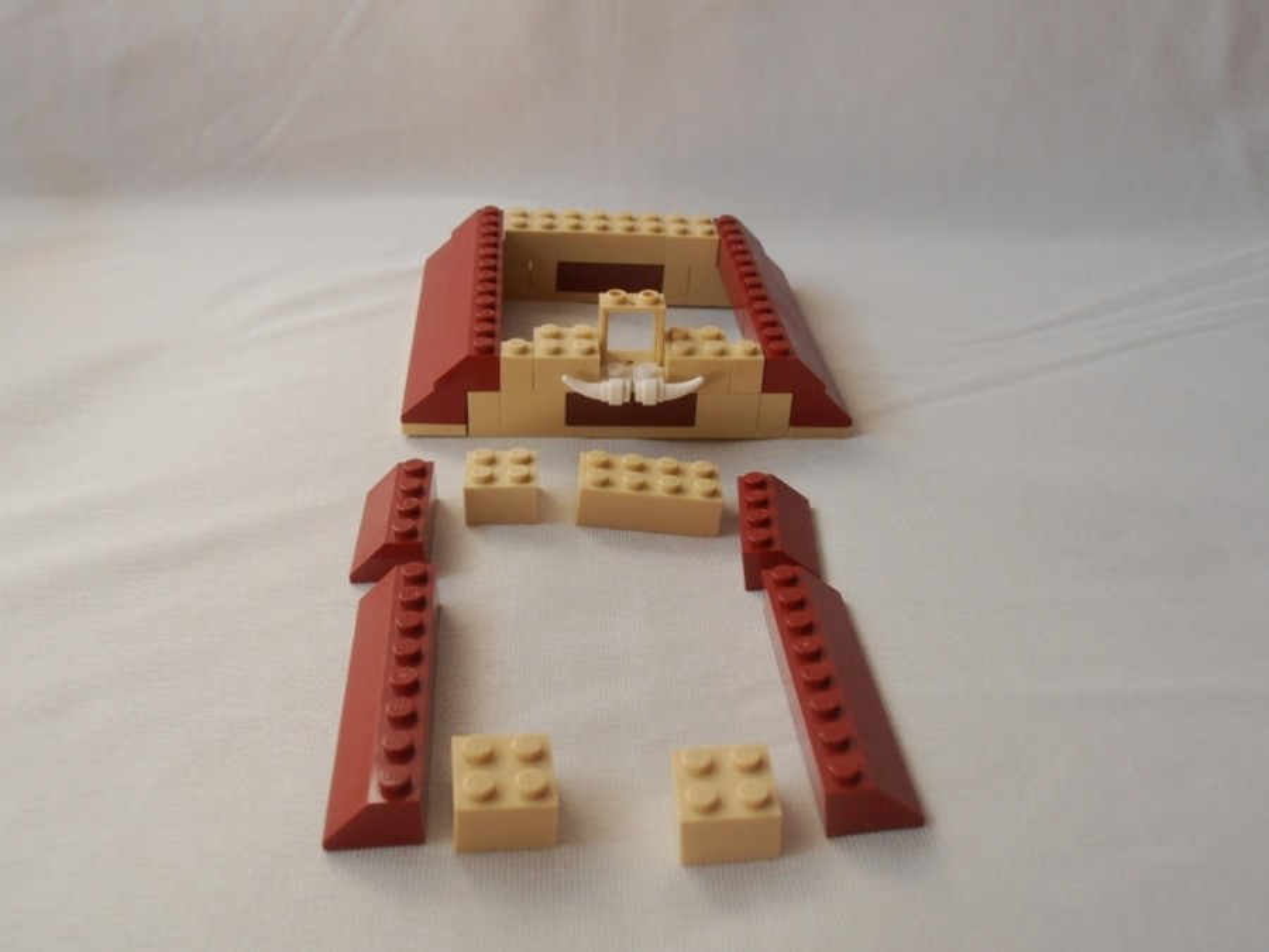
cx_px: 634
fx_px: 1356
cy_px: 476
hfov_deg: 50.1
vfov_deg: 38.7
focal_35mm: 37
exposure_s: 1/80
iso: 80
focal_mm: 6.61
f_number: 3.9
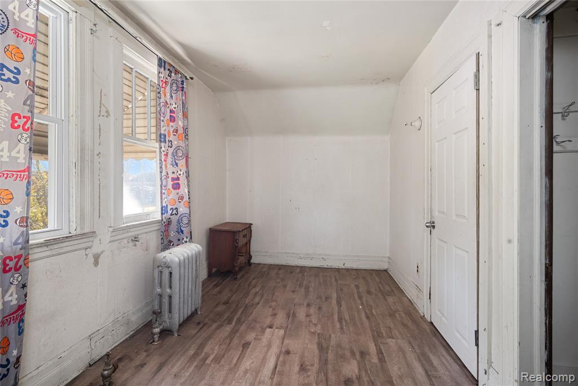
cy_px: 193
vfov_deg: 43.6
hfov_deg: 61.9
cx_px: 289
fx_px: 482
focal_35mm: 30
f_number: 9
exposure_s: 1
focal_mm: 30
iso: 320
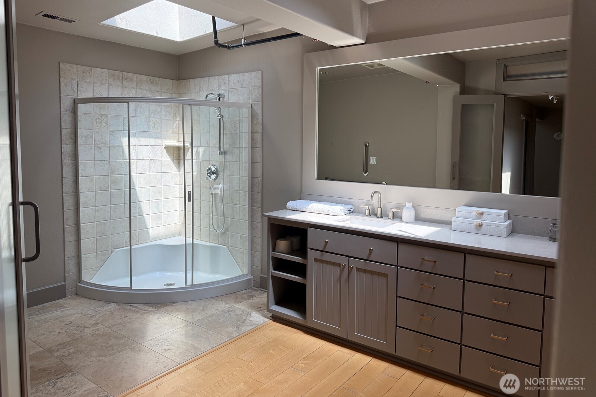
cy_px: 175
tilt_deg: -4.0
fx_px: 414
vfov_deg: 51.2
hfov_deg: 71.5
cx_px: 298
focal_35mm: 25
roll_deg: -1.4
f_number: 1.78
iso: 100
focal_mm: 6.76
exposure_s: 1/612
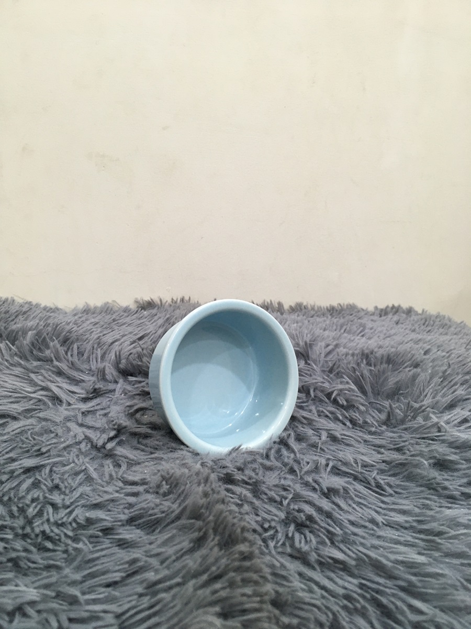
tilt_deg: -12.2
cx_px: 236
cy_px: 314
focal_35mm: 29
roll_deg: -2.3
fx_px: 526
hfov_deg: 48.2
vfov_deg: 61.7
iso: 100
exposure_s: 1/33
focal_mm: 4.15
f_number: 2.2
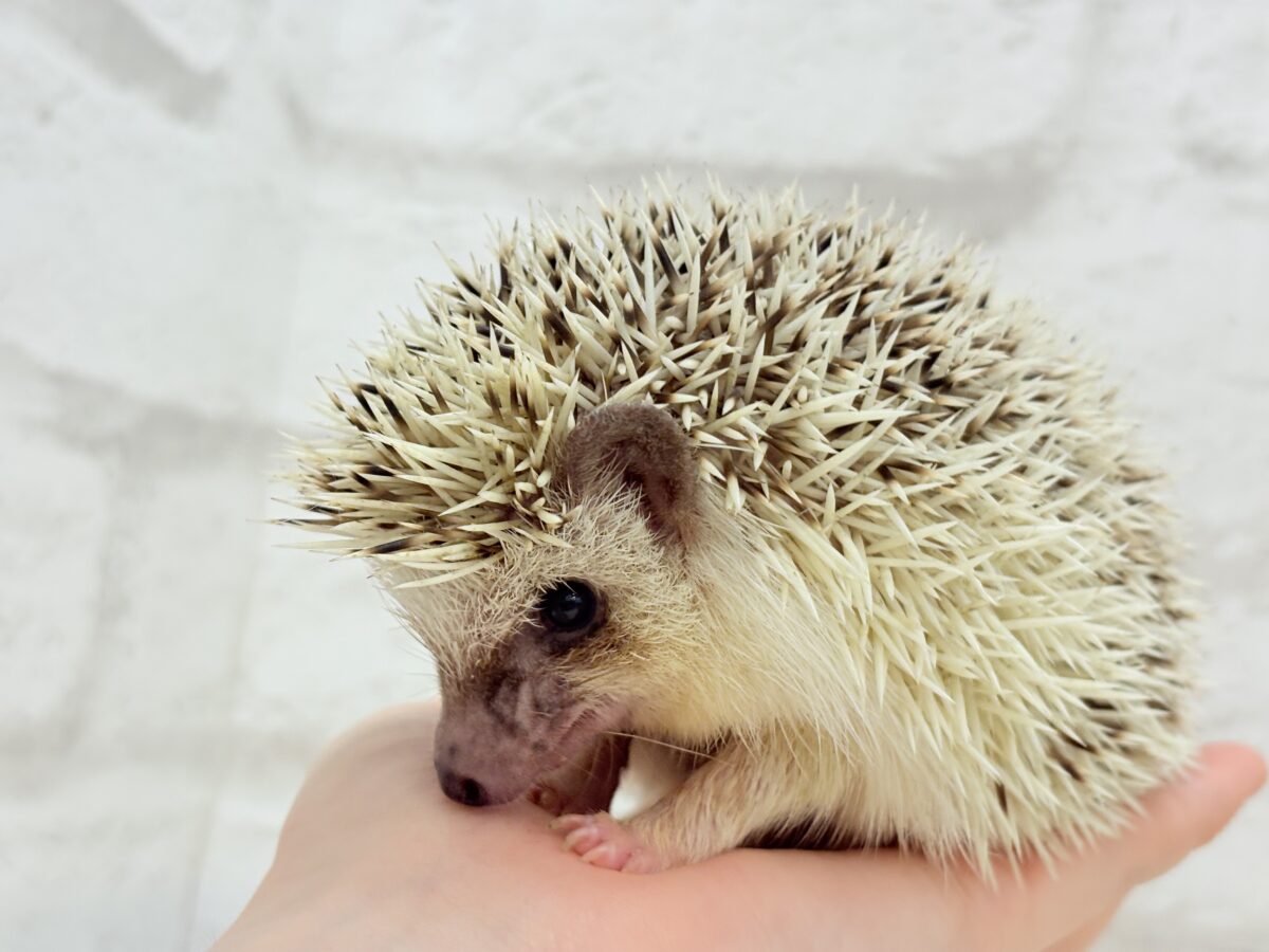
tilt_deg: +5.1
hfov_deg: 36.8
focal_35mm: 52
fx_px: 1906
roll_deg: -8.6
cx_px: 634
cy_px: 476
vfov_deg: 28.0
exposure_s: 1/100
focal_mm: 5.96
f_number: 1.6
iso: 64
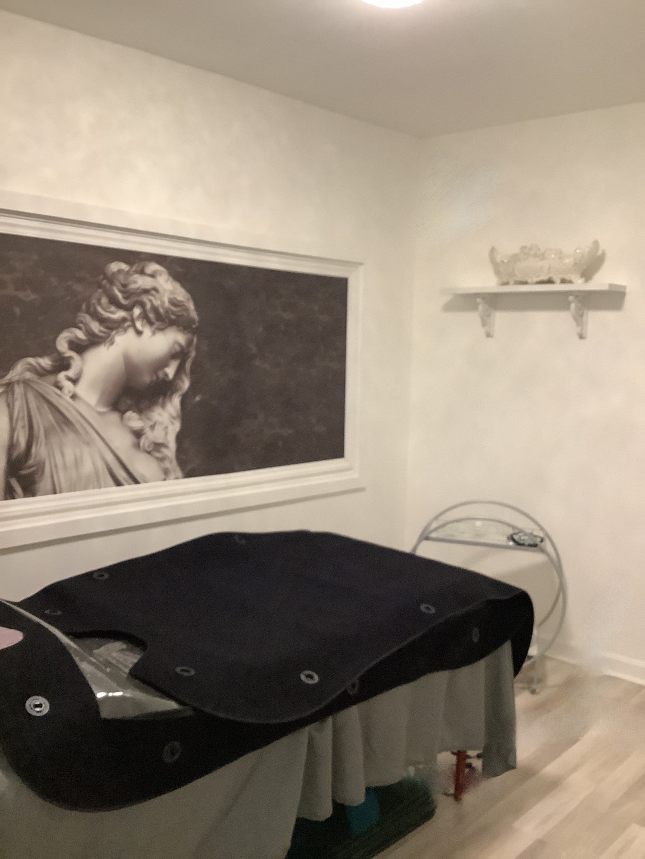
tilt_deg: -5.7
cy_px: 430
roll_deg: -0.4
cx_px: 322
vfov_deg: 58.4
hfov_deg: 45.4
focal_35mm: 31
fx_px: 770
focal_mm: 3.3
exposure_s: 1/60
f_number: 2.4
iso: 400
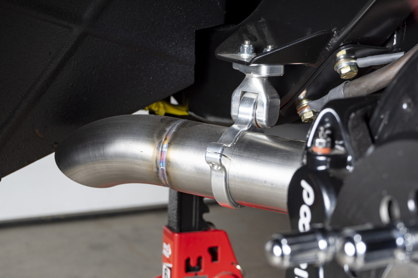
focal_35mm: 85
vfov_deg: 16.1
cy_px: 148
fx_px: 987
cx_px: 222
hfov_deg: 23.9
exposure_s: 1/160
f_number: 10
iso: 100
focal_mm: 70
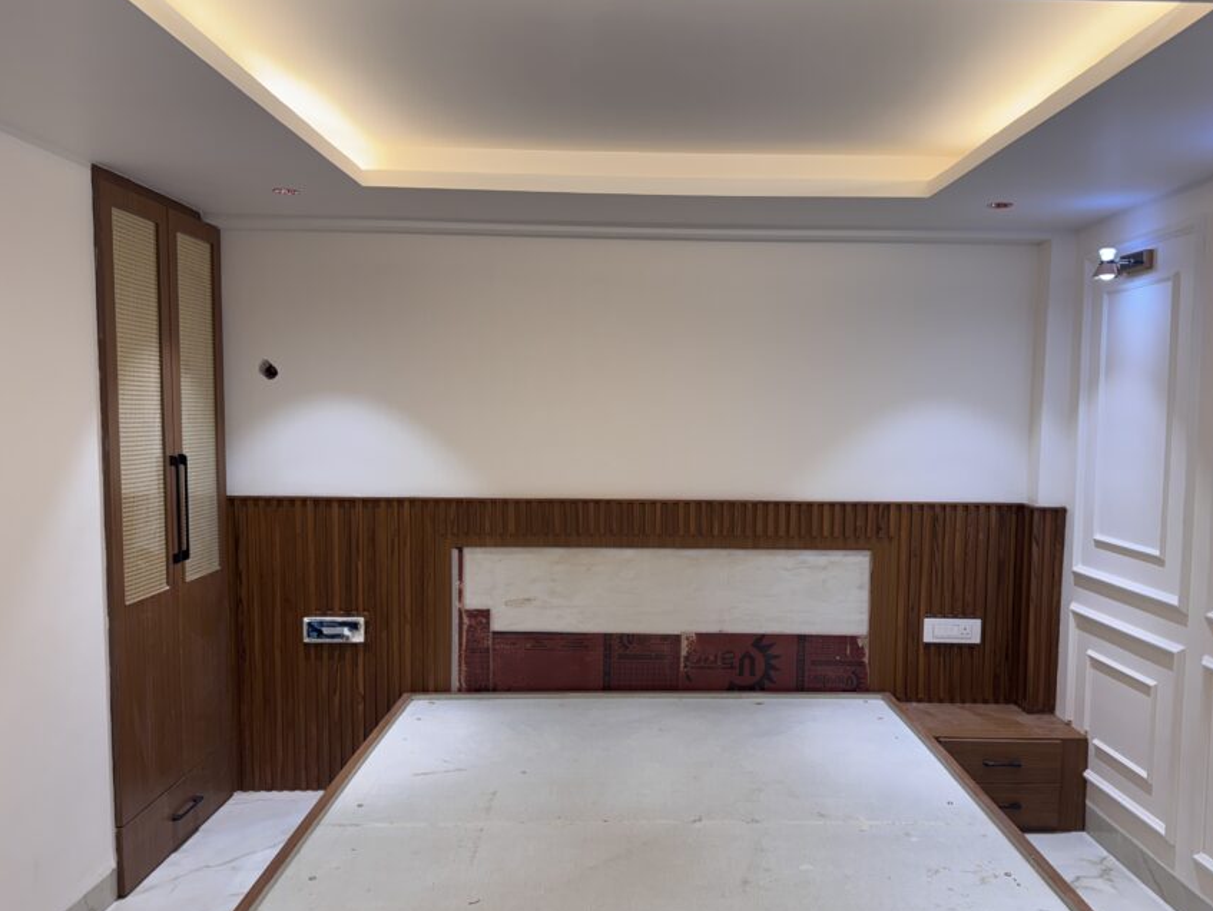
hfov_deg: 61.5
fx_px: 1017
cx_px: 662
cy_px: 493
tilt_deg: -3.6
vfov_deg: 48.2
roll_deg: -0.1
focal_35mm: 29
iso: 64
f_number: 1.78
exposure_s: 1/100
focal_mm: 6.76
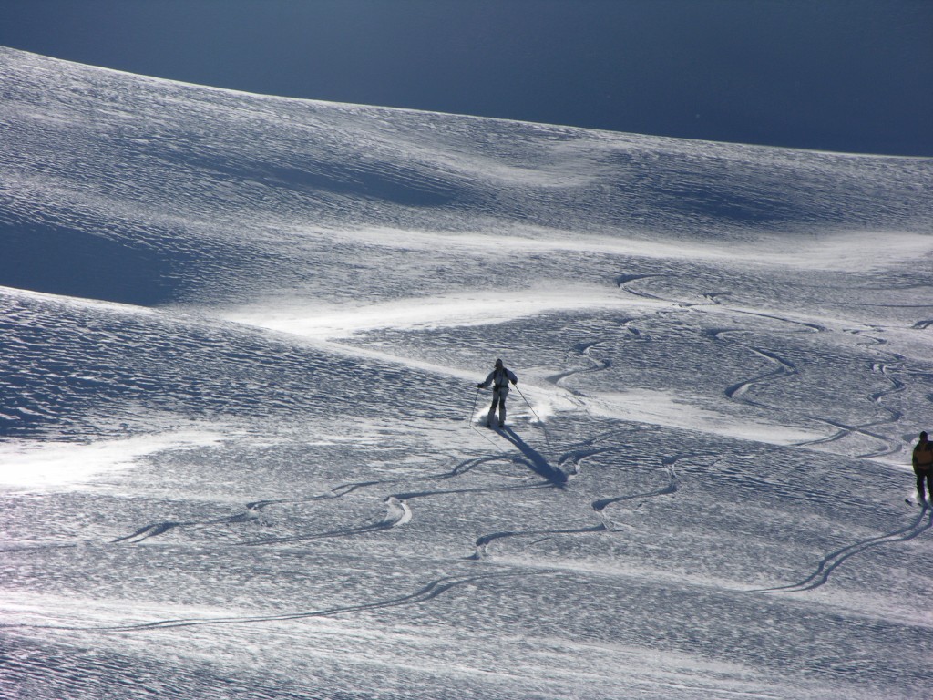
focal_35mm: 280
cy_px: 350
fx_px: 7547
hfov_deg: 7.1
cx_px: 466
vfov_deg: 5.3
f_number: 7.4
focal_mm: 71.2
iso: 50
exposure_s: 1/539
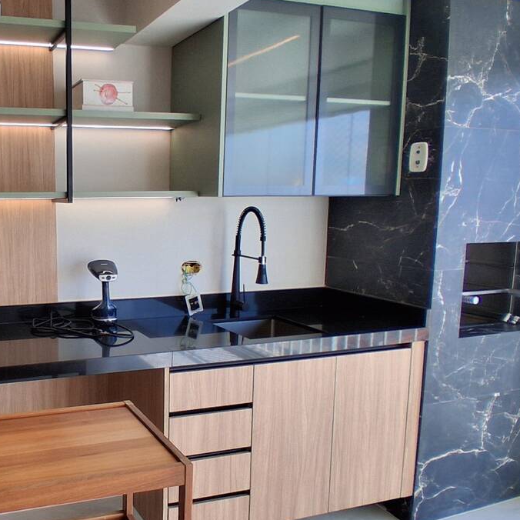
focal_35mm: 32
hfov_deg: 47.7
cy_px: 274
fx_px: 544
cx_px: 88
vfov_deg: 51.1
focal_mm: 1.4
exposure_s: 1/221
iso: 50
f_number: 2.2
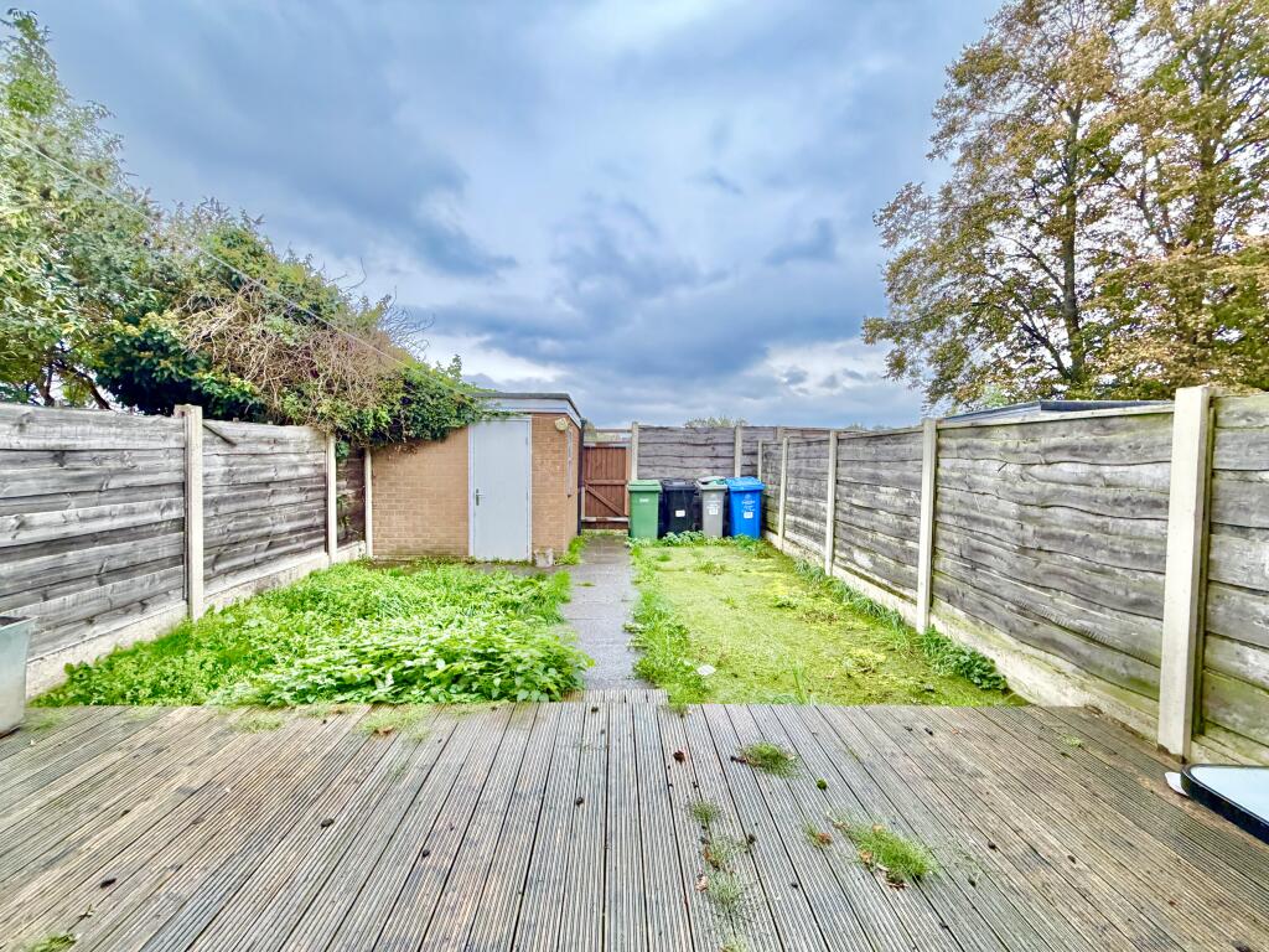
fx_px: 513
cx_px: 634
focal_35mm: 14
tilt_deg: -2.1
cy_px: 476
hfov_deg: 102.1
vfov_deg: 85.7
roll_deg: +0.1
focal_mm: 2.22
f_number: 2.2
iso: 320
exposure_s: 1/121
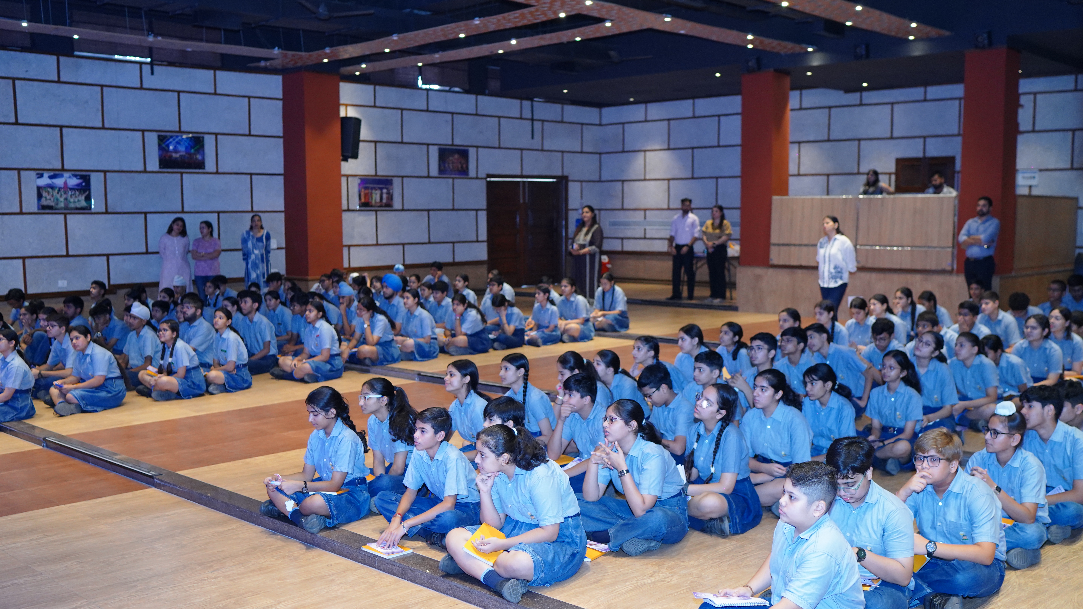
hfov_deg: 52.8
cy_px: 348
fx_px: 1091
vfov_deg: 31.1
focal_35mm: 38
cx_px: 538
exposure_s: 1/200
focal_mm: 35
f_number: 2.5
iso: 2500
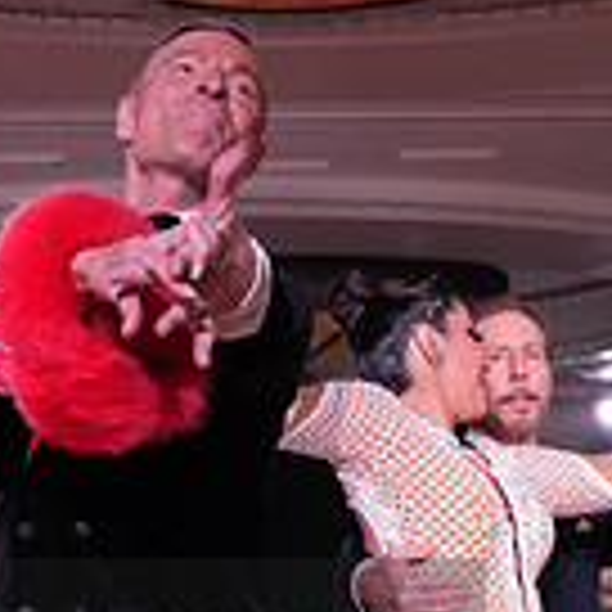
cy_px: 711
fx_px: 2320
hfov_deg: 14.5
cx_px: -133
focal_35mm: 116
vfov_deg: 14.6
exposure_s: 1/320
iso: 4000
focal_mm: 32
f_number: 4.5
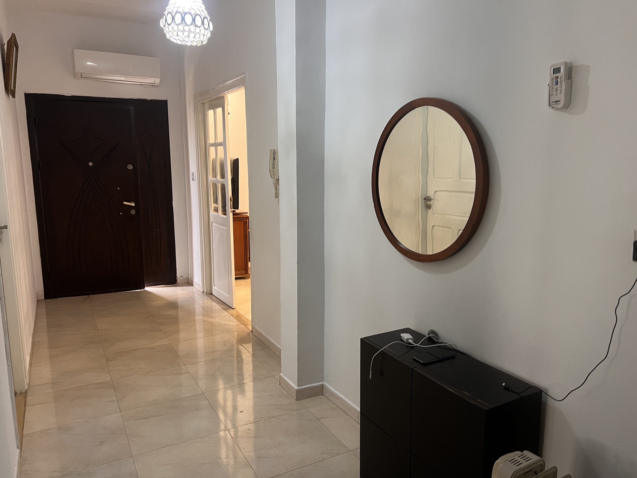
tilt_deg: -10.4
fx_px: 478
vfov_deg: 53.1
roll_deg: -0.6
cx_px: 318
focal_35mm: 26
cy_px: 239
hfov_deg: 67.3
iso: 200
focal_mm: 5.7
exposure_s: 1/50
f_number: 1.5
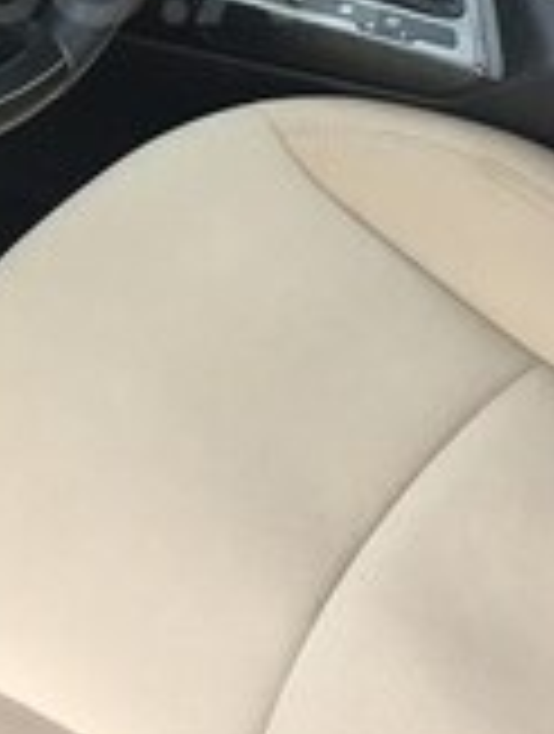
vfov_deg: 21.3
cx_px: 32
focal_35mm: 88
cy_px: -27
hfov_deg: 16.6
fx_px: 1871
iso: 50
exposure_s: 1/33
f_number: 2.2
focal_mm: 4.15
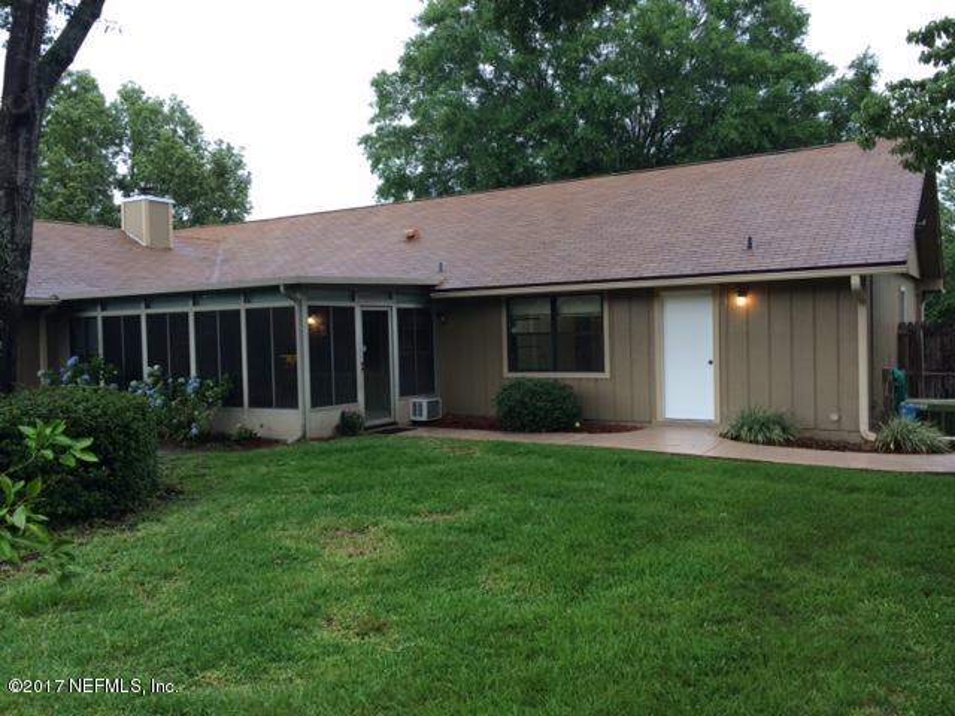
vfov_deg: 48.2
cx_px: 478
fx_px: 800
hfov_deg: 61.7
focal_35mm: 29
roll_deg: +1.5
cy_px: 358
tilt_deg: -1.7
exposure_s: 1/120
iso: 32
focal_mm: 4.15
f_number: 2.2
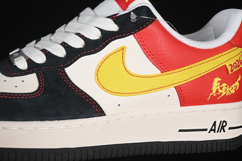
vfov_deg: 18.2
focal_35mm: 75
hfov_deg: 27.0
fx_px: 504
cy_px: 80
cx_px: 121
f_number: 7.1
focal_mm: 50
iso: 160
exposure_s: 1/80
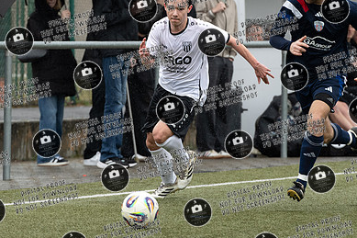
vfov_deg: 3.6
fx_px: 3806
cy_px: 69
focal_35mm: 384
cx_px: 213
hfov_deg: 5.4
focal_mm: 160
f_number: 3.5
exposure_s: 1/1600
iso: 500
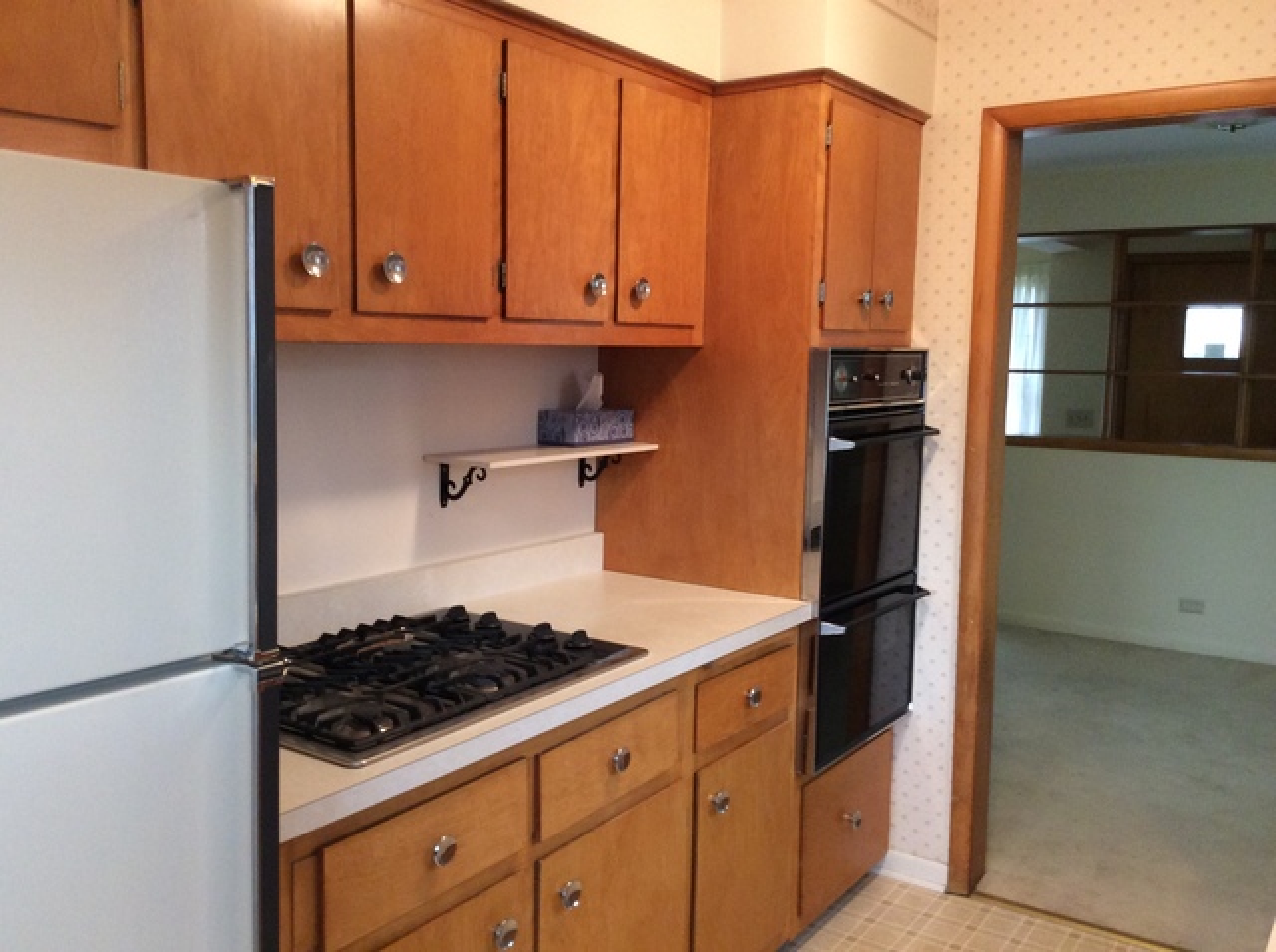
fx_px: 1178
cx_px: 638
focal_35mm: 32
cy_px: 476
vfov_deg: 44.1
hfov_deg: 56.9
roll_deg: +0.9
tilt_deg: -7.5
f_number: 2.4
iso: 125
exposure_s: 1/24
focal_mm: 3.3
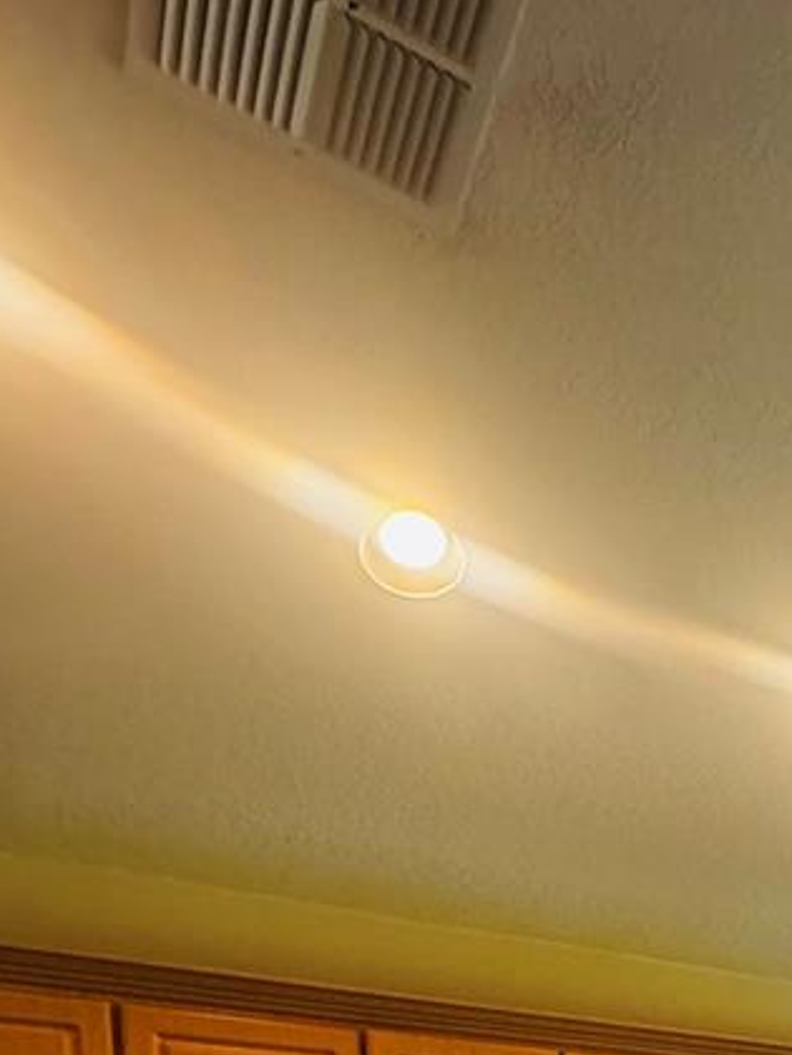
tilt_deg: -3.4
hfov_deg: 31.6
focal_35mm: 40
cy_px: 1387
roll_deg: +2.2
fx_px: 1220
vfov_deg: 33.5
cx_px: 883
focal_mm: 2.22
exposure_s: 1/120
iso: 320
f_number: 2.2
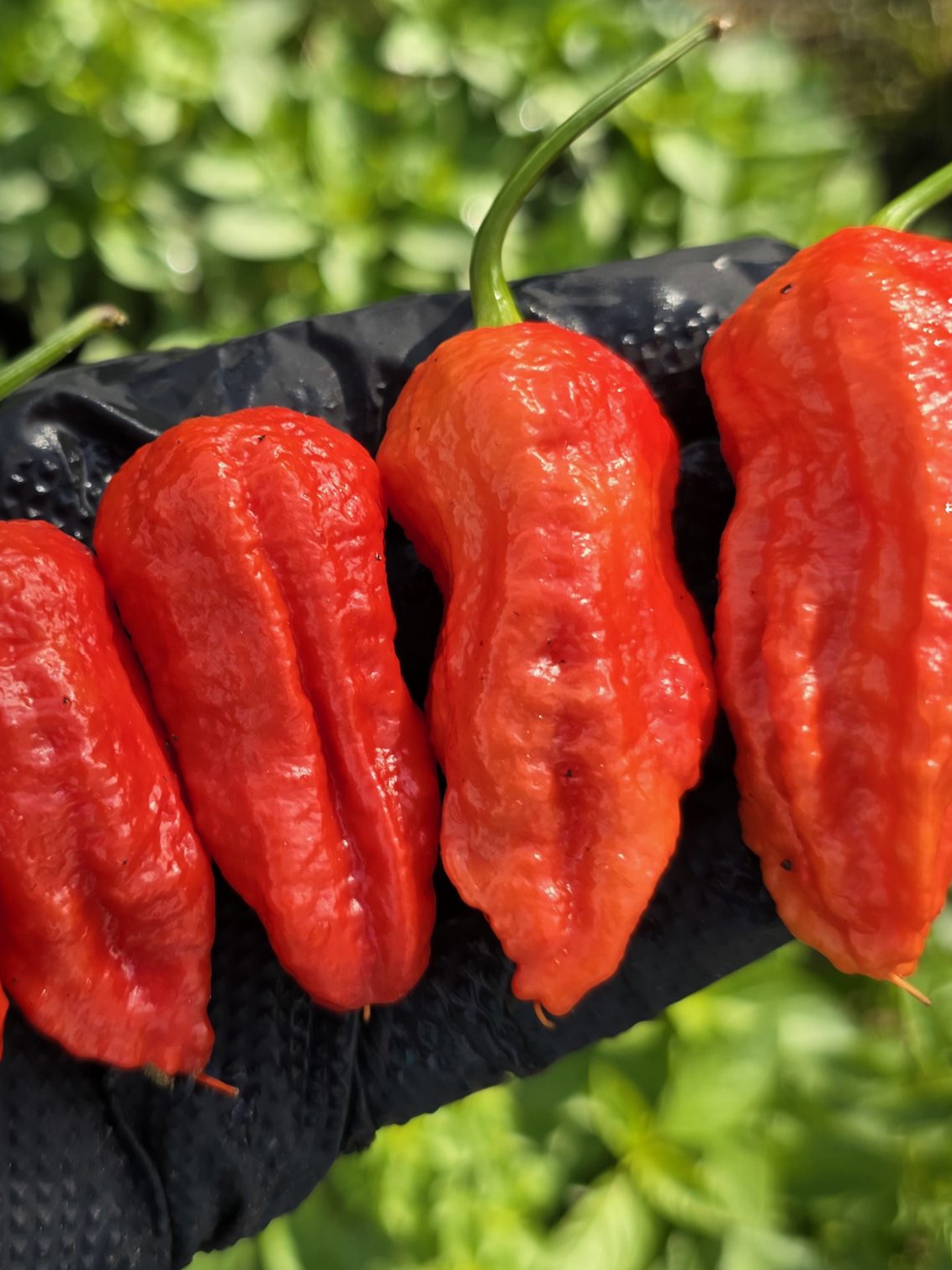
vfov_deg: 47.7
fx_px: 1430
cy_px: 541
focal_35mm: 39
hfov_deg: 36.5
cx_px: 322
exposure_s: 1/343
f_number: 1.7
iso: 12
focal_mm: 6.3
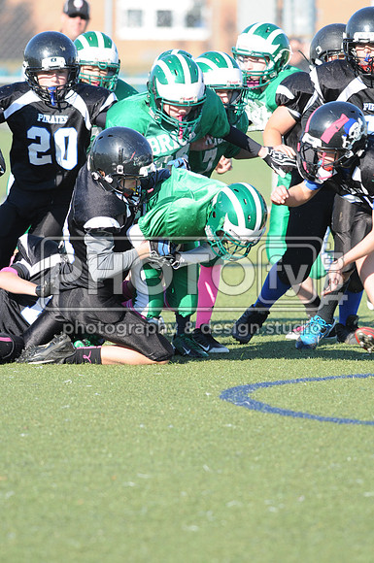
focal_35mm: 450
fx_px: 7033
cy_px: 282
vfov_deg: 4.6
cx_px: 187
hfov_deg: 3.0
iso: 200
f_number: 5
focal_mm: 300
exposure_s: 1/500
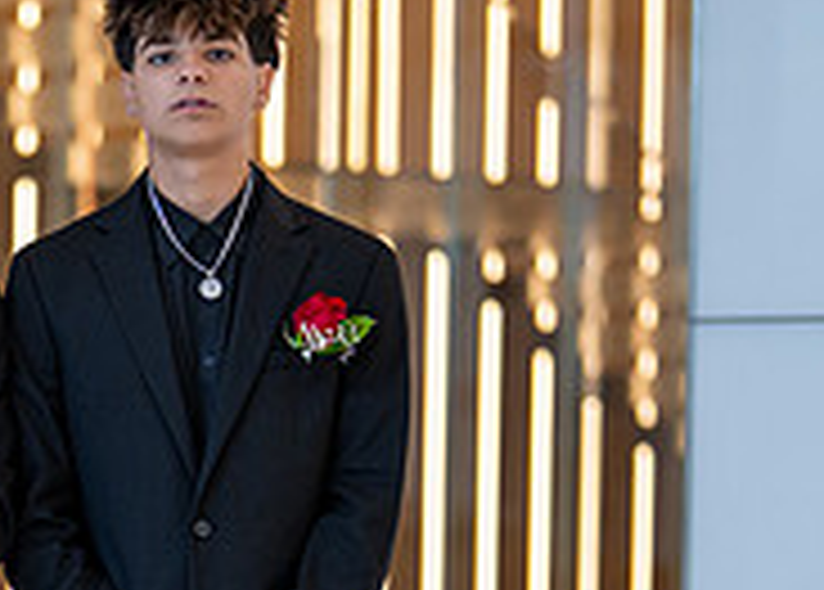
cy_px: 592
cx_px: 28
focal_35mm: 194
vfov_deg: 7.4
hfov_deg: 10.3
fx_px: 4543
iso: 320
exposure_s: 1/1000
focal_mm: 50
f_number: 1.2
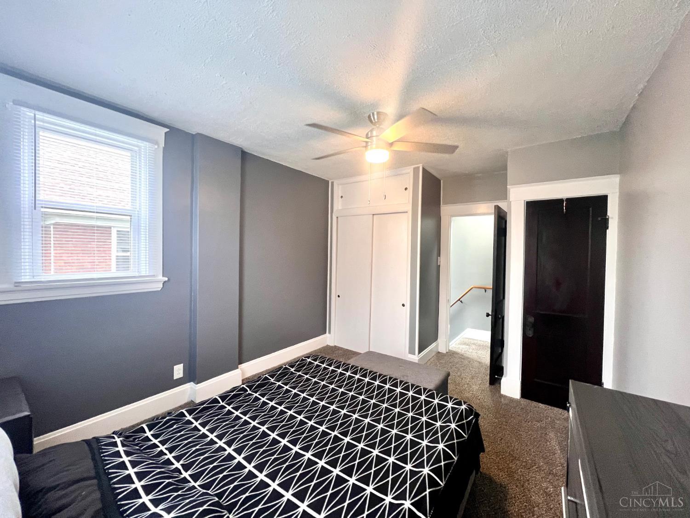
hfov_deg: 106.2
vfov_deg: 89.9
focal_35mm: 13
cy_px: 259
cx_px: 345
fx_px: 259
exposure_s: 1/60
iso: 250
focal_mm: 1.57
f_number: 1.8
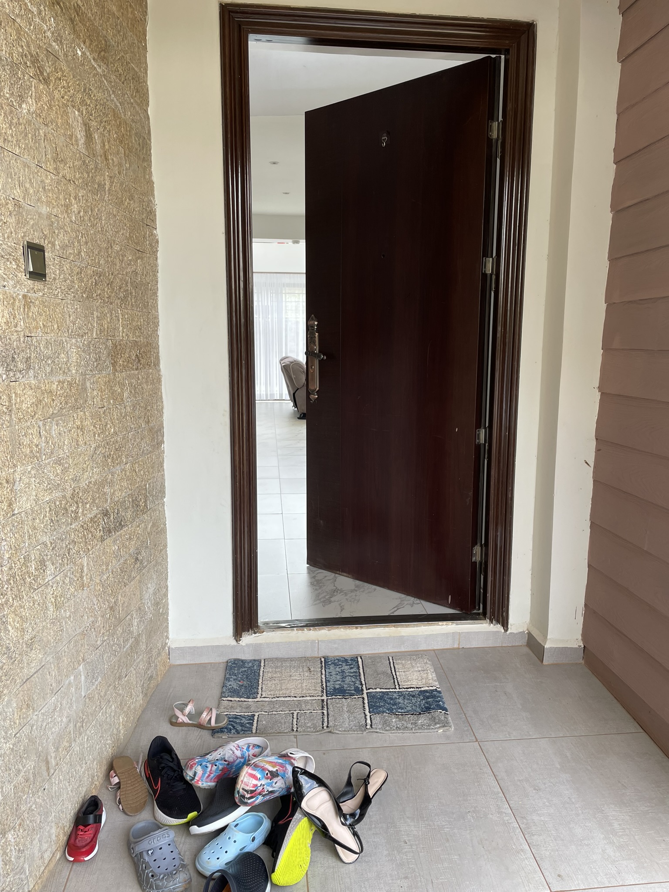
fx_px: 670
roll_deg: +0.4
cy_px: 446
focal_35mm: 26
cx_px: 334
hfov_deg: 53.1
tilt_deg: -7.9
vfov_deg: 67.3
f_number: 1.6
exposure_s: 1/122
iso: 32
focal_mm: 4.2
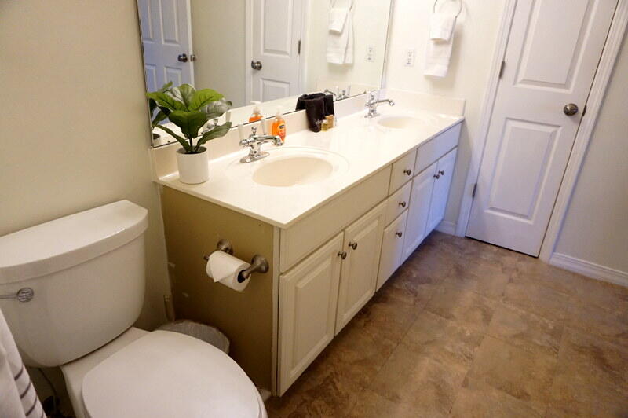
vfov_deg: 53.1
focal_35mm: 24
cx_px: 314
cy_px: 209
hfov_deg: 73.8
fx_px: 418
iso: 2000
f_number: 3.5
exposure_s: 1/160
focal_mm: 16
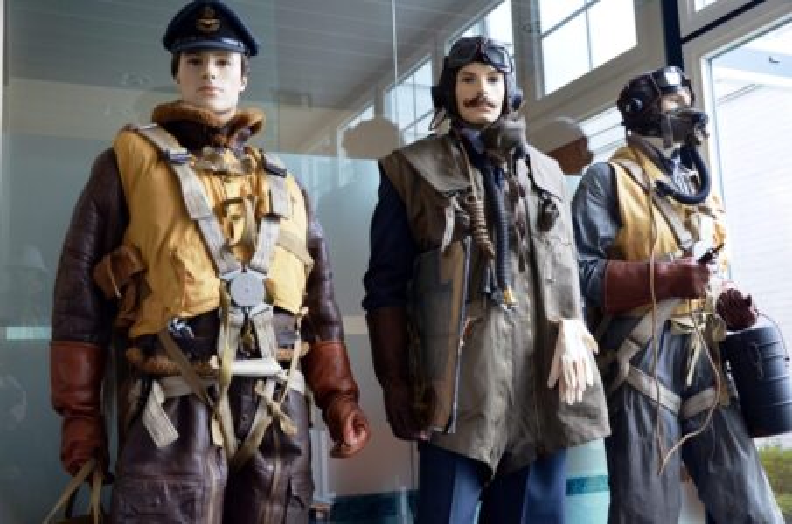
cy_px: 262
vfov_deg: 35.3
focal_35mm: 38
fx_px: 823
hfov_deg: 51.4
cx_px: 396
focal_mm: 25
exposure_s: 1/30
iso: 560
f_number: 4
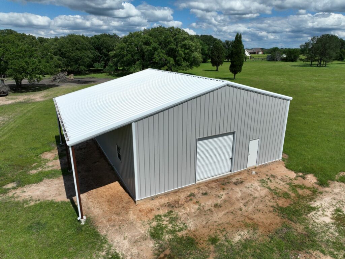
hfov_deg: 71.6
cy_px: 130
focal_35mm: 24
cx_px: 172
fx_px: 239
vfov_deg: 56.8
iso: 130
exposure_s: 1/5000
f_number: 2.8
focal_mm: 12.29
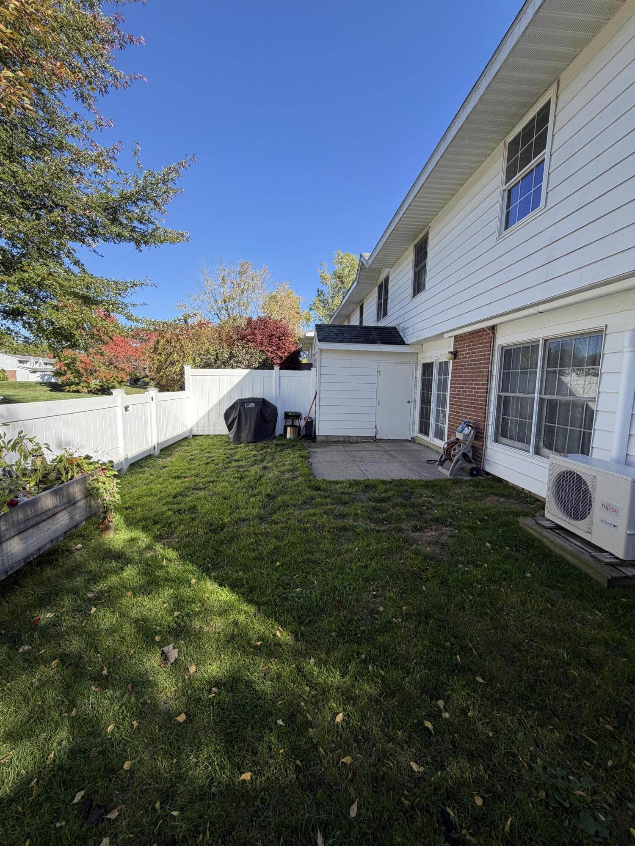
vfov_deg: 102.1
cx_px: 318
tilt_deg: -5.8
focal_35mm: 14
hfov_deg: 85.7
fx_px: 342
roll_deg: -0.7
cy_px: 423
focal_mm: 2.22
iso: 40
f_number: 2.2
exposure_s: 1/502
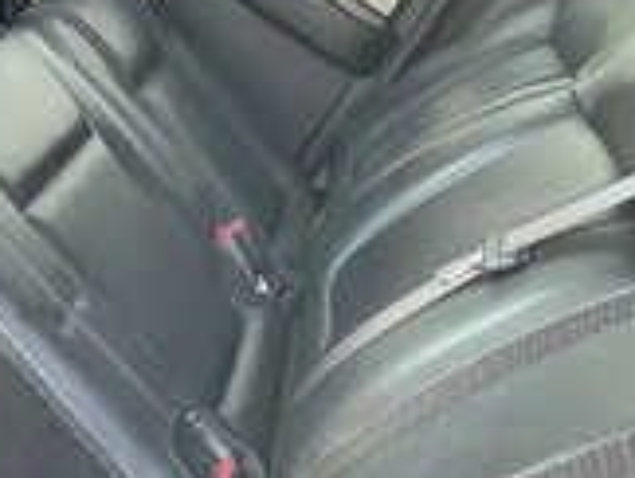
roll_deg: -35.7
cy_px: 231
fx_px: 1268
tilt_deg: -19.0
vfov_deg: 21.4
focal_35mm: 69
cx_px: 263
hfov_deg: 28.1
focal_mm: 3
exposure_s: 1/60
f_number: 1.8
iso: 100
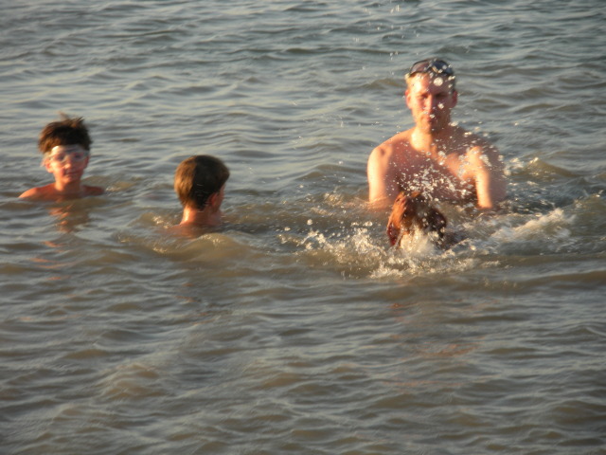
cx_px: 303
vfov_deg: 8.2
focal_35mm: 180
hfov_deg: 11.0
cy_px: 228
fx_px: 3151
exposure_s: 1/104
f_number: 5.6
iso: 78
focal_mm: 31.5
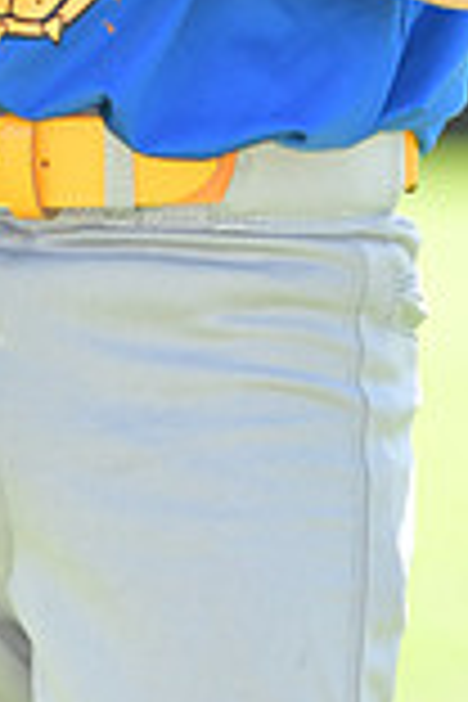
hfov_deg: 1.6
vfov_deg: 2.4
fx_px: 16863
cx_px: 133
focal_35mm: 865
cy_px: -504
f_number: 4.5
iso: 400
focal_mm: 155
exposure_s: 1/800
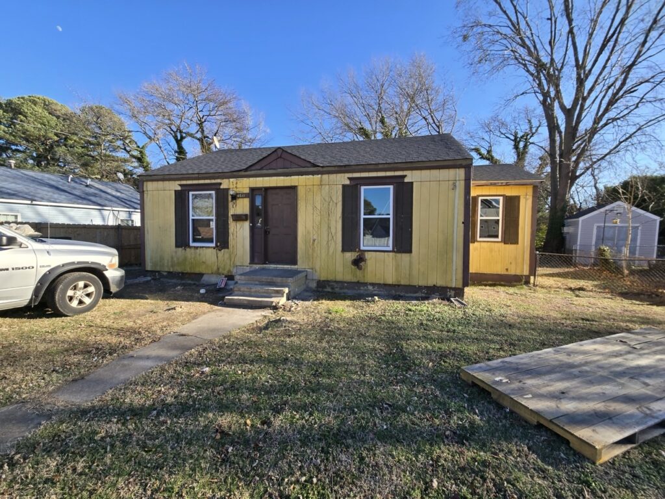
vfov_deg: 89.9
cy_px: 250
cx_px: 332
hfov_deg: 106.2
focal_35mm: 13
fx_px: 250
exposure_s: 1/887
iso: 50
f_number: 2.2
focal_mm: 2.2
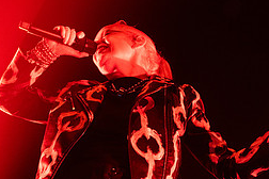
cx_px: 77
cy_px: 121
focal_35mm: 135
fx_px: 1009
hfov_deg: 15.1
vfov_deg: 10.2
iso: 2500
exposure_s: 1/200
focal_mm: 55
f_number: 3.2
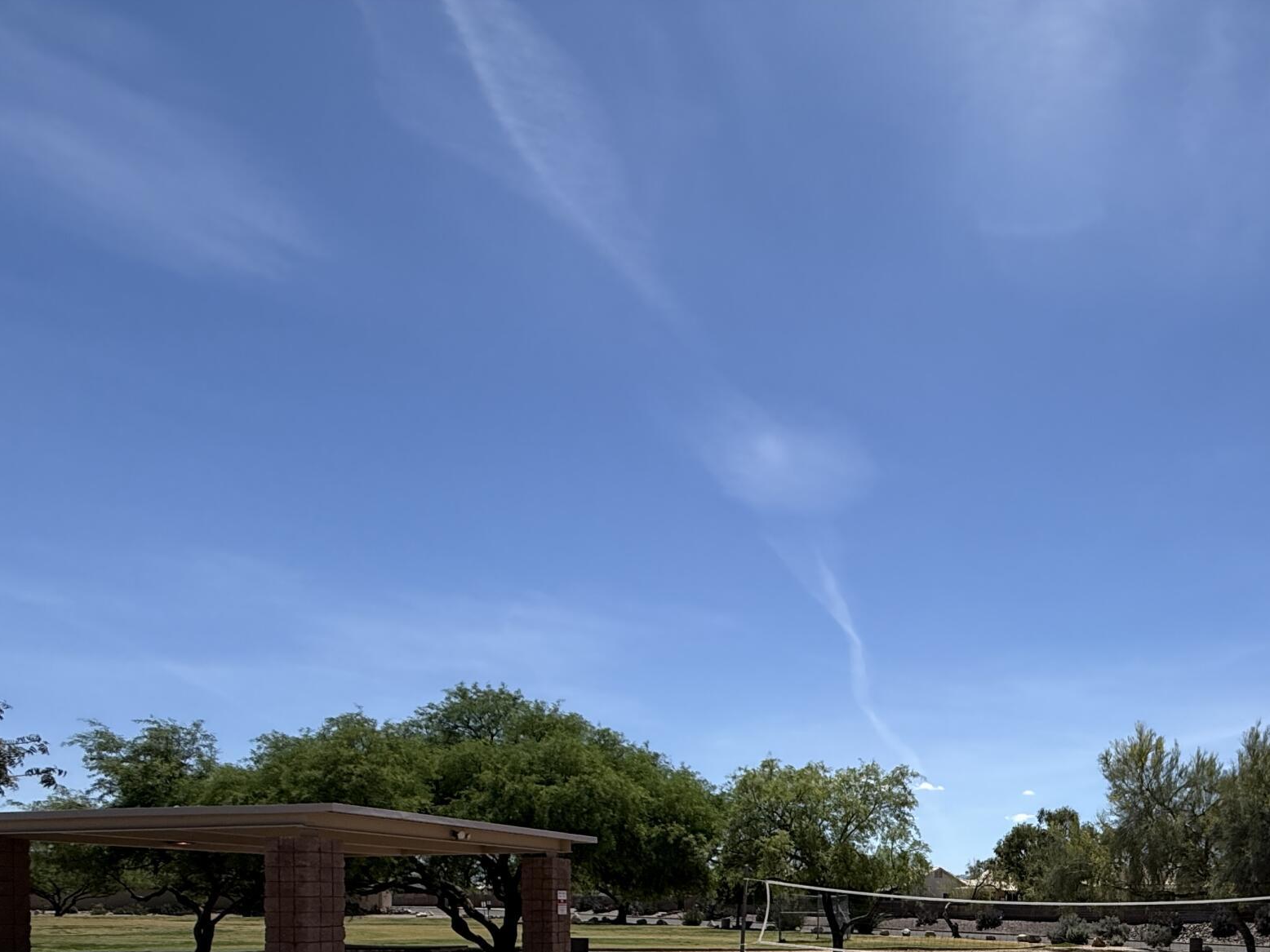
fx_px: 991
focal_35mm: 27
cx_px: 1105
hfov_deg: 57.6
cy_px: 910
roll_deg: +0.2
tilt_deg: +1.1
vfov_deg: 45.0
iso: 50
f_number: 2.2
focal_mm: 2.22
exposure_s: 1/3663
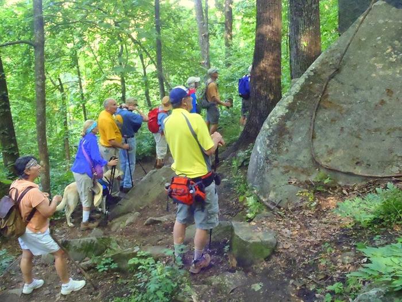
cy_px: 151
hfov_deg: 51.4
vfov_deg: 39.7
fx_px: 418
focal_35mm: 36
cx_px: 201
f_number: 4.5
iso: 800
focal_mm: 6.45
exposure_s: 1/15
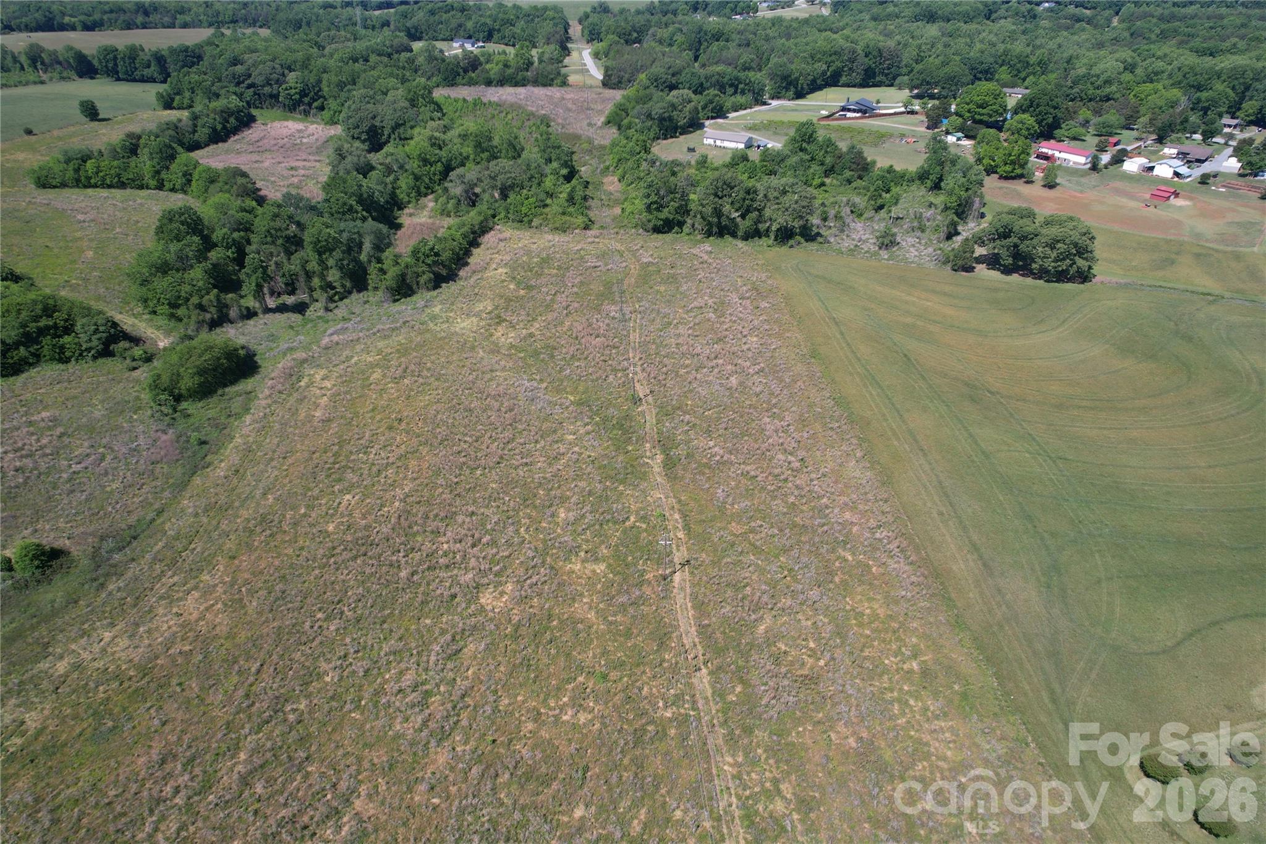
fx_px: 774
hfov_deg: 78.6
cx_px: 633
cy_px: 422
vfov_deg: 57.2
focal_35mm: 22
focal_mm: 8.38
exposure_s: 1/1250
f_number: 2.8
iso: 100
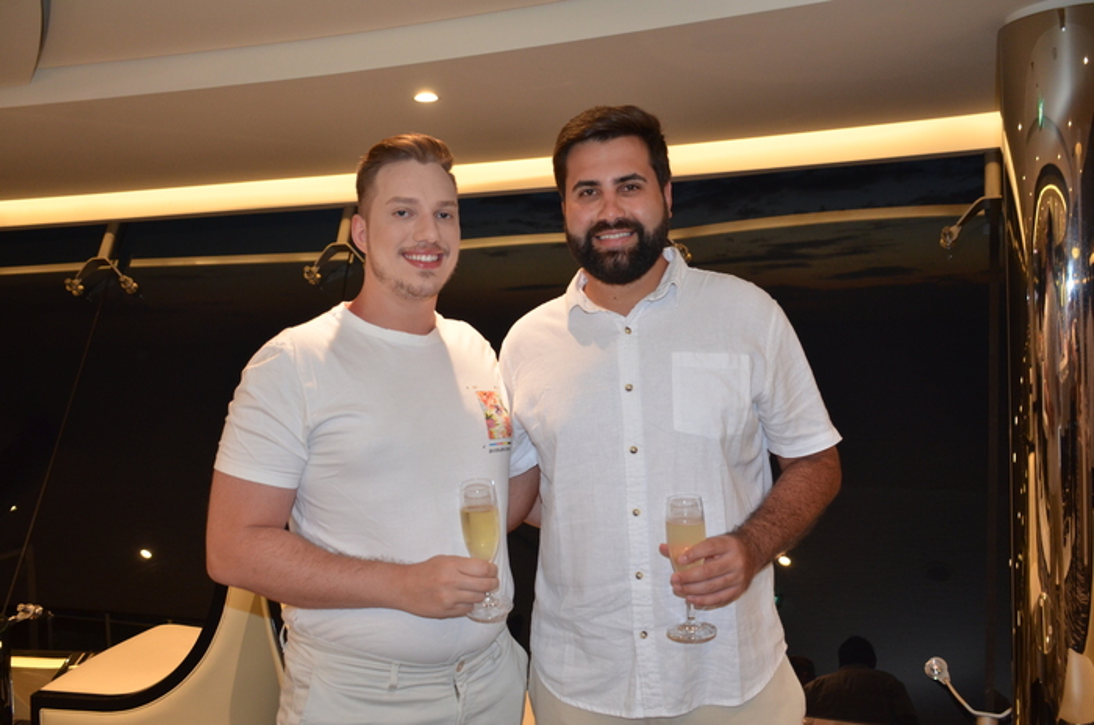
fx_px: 910
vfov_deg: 43.4
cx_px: 547
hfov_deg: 62.0
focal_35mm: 30
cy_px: 362
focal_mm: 20
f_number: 3.5
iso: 800
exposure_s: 1/60
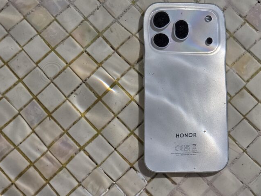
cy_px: 82
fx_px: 611
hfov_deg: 24.1
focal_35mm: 81
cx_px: 150
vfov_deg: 18.2
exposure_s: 1/3160
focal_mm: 7
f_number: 2.4
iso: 25
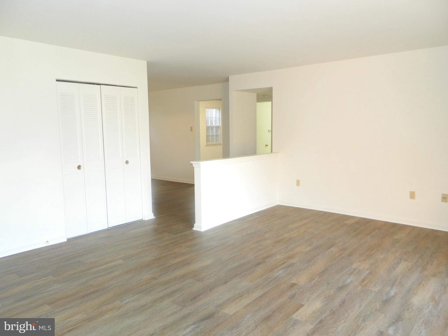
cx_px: 224
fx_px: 324
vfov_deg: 54.9
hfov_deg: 69.4
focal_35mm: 25
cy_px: 168
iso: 200
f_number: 3.1
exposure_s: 1/30
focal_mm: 4.5
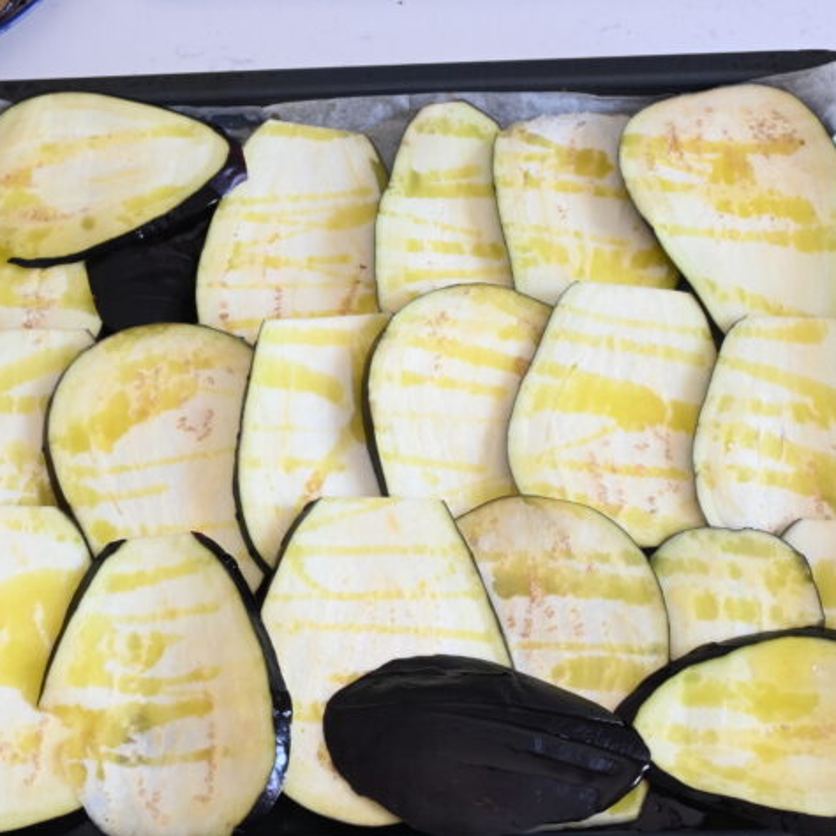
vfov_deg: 29.6
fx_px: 1585
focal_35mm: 58
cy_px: 421
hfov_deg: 29.5
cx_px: 388
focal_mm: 30.5
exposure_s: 1/13
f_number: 9
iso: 200
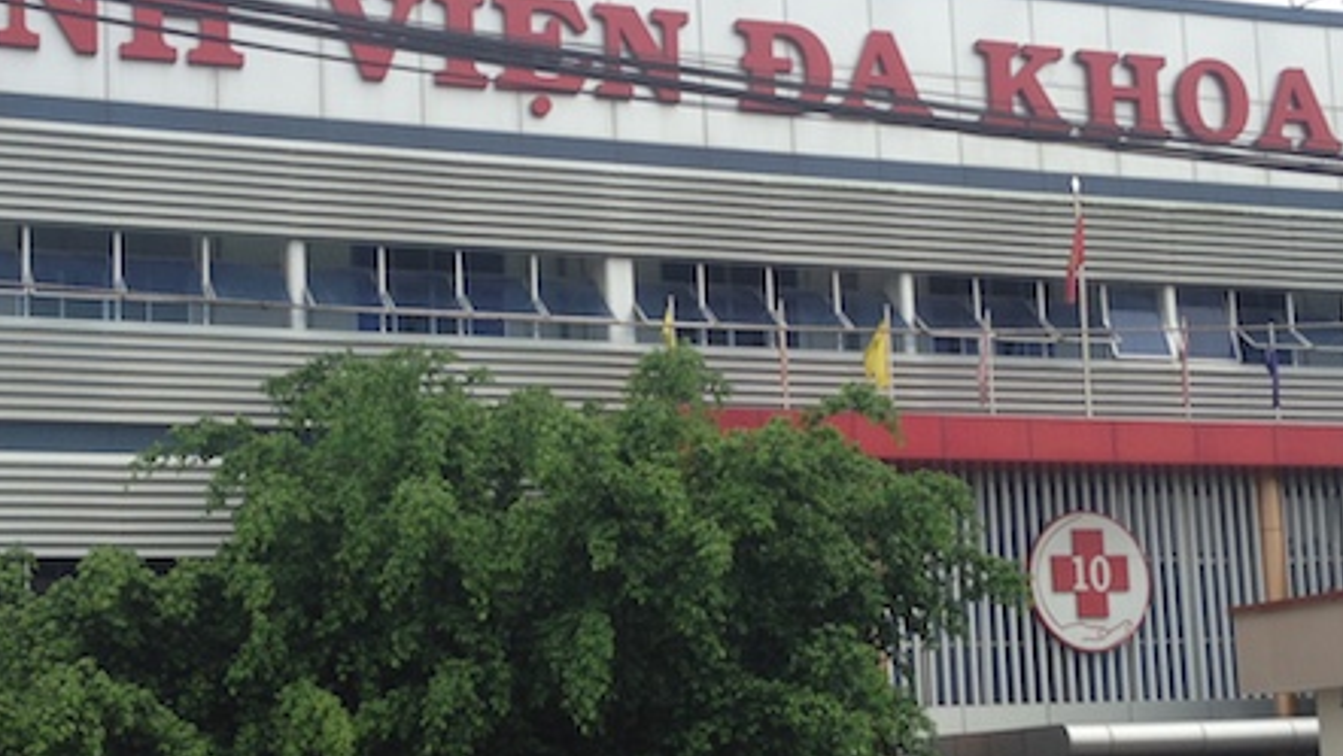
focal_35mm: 65
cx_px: 672
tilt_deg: +9.0
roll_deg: +0.6
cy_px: 495
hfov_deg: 32.3
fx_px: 2316
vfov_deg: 18.5
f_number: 2.4
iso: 50
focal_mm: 4.12
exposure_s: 1/565
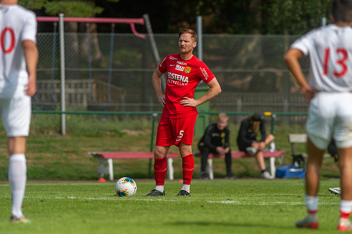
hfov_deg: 4.6
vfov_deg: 3.1
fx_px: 4349
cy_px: 117
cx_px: 176
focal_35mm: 445
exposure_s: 1/1250
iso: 200
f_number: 4
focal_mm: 420
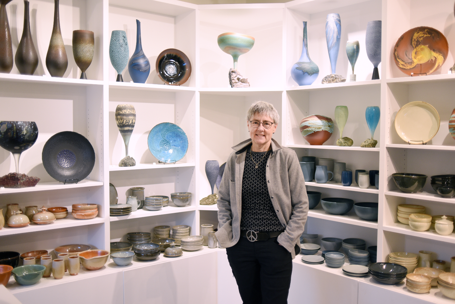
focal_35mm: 35
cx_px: 228
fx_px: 442
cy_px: 152
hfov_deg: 54.4
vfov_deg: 37.9
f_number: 2.2
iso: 640
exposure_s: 1/125
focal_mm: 35
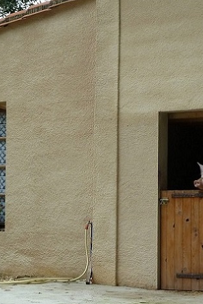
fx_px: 1006
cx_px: 92
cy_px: 195
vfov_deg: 17.2
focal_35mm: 119
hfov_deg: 11.5
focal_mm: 9.1
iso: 80
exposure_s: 1/125
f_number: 3.9
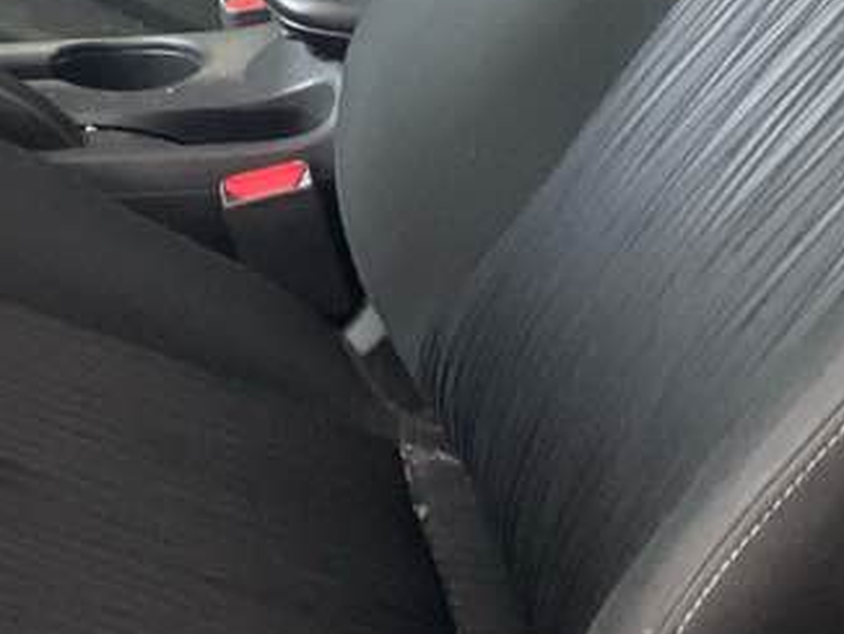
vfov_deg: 13.4
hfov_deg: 18.1
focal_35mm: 101
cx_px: -256
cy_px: -431
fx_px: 2463
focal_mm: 3
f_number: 1.8
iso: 200
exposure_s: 1/40
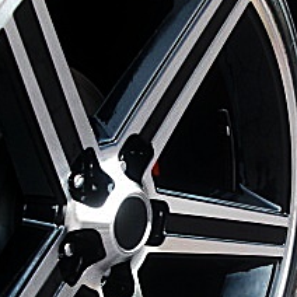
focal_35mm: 96
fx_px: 932
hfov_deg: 17.9
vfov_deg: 17.9
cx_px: 240
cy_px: 248
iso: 100
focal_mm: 6.3
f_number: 2.8
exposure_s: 1/100
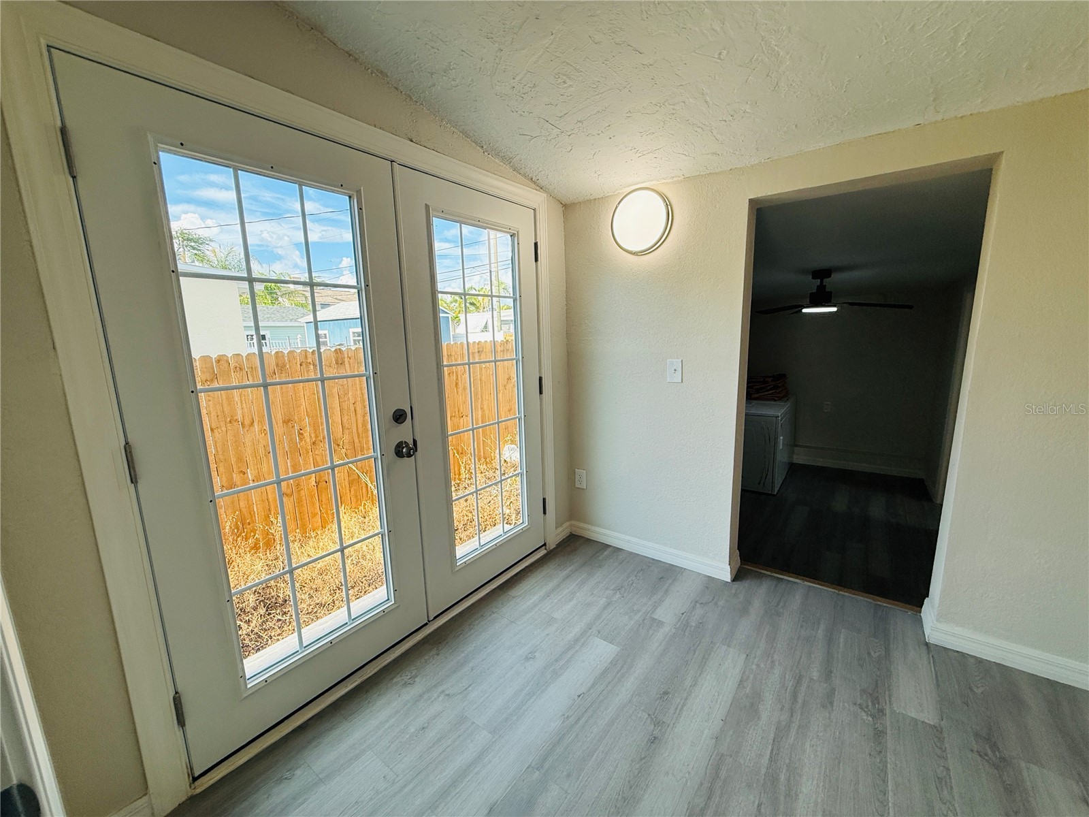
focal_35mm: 14
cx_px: 544
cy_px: 408
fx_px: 440
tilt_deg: -8.8
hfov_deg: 102.1
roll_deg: +1.7
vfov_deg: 85.7
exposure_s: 1/294
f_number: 2.2
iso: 64
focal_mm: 2.22
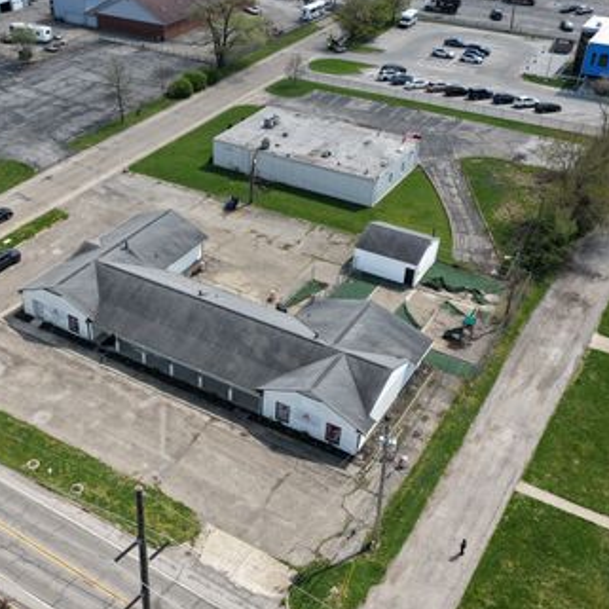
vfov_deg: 44.9
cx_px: 209
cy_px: 306
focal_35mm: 37
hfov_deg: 44.3
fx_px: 736
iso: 125
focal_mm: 14.45
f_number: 2.8
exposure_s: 1/1250
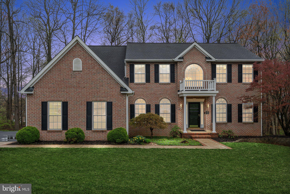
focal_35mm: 31
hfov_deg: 60.3
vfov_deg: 42.3
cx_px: 145
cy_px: 97
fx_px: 250
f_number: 9
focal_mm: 31
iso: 400
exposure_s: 1/40
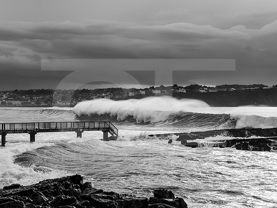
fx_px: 641
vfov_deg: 18.4
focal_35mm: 80
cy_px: 104
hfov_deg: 24.4
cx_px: 118
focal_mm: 48
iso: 1000
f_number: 10
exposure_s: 1/4000
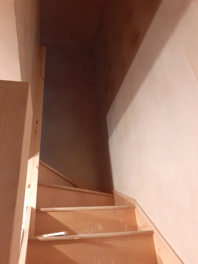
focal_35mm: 27
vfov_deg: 65.3
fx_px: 206
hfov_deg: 51.4
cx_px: 99
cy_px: 132
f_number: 1.9
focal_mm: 3.6
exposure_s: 1/33
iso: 200
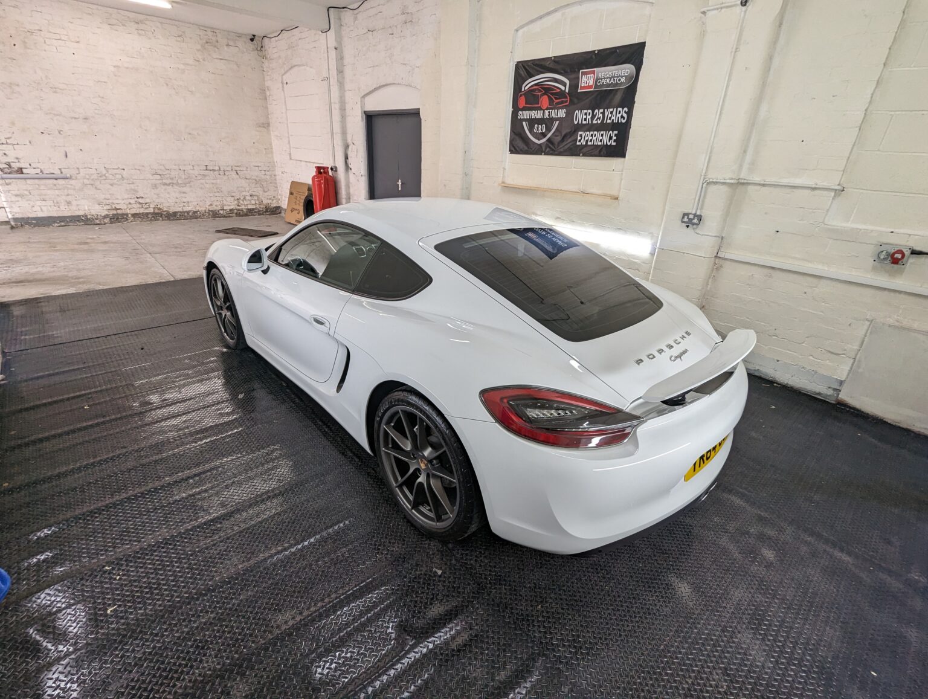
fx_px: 430
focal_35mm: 16
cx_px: 464
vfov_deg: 78.3
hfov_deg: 94.4
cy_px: 350
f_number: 2.2
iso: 65
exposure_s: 1/100
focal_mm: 2.35
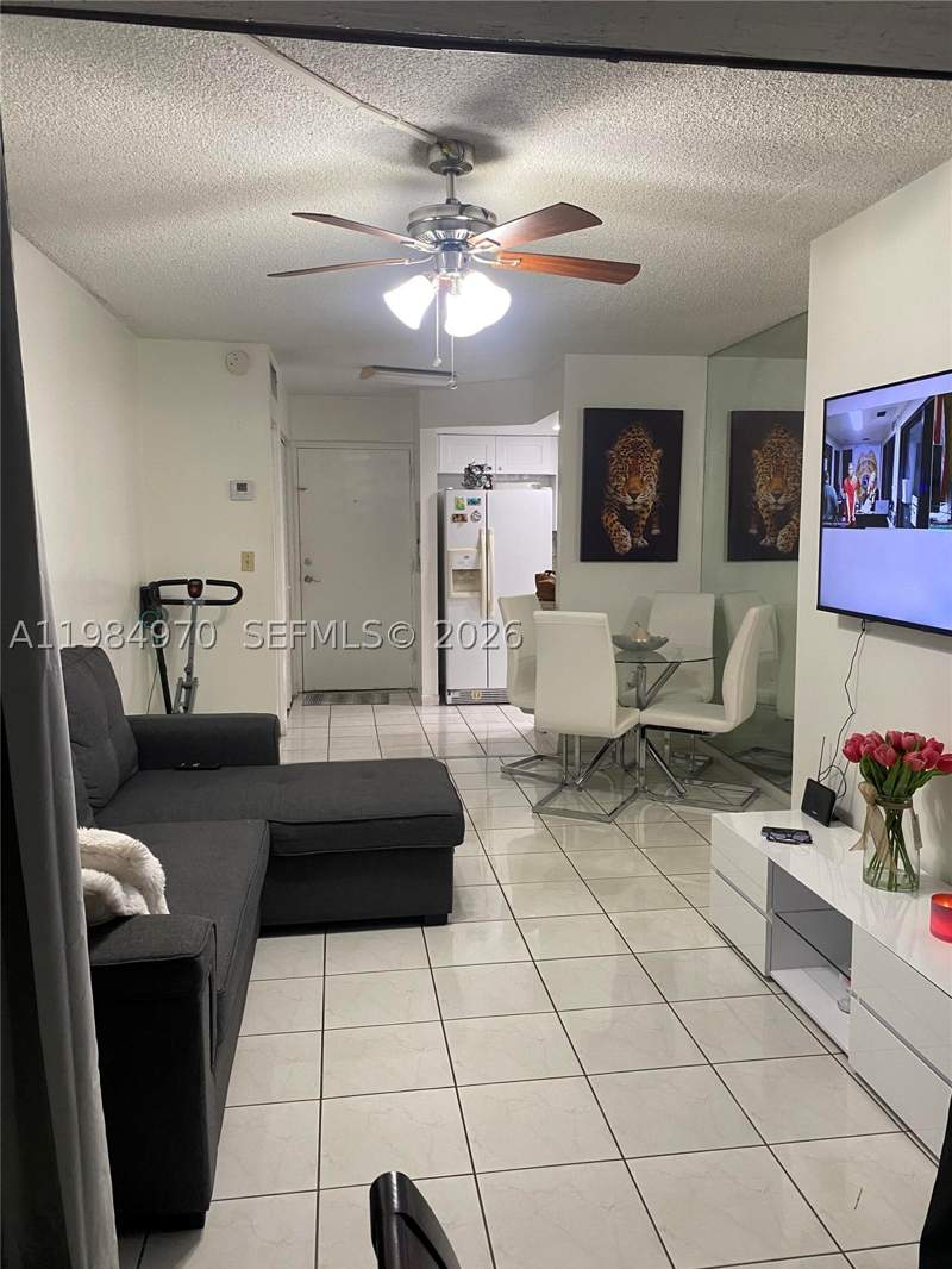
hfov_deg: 53.1
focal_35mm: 26
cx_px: 476
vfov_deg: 67.3
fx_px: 953
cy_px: 634
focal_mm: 4.25
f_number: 1.8
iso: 160
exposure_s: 1/60
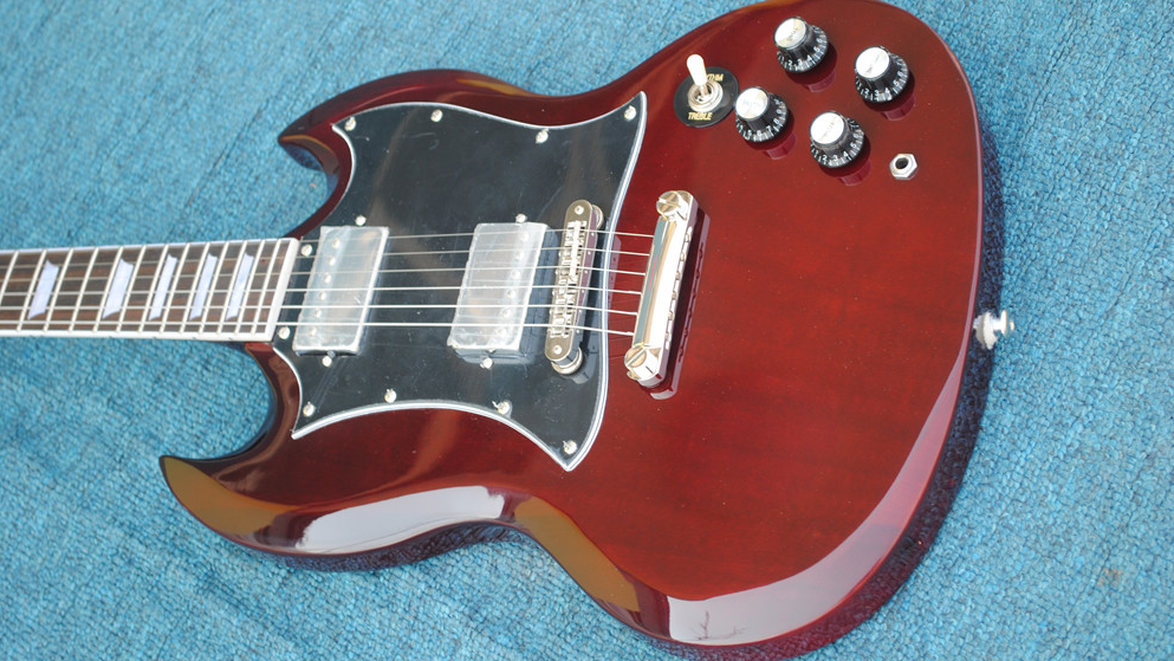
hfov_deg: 27.9
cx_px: 584
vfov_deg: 15.9
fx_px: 2366
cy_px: 336
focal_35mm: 76
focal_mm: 48
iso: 100
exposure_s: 1/40
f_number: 5.3
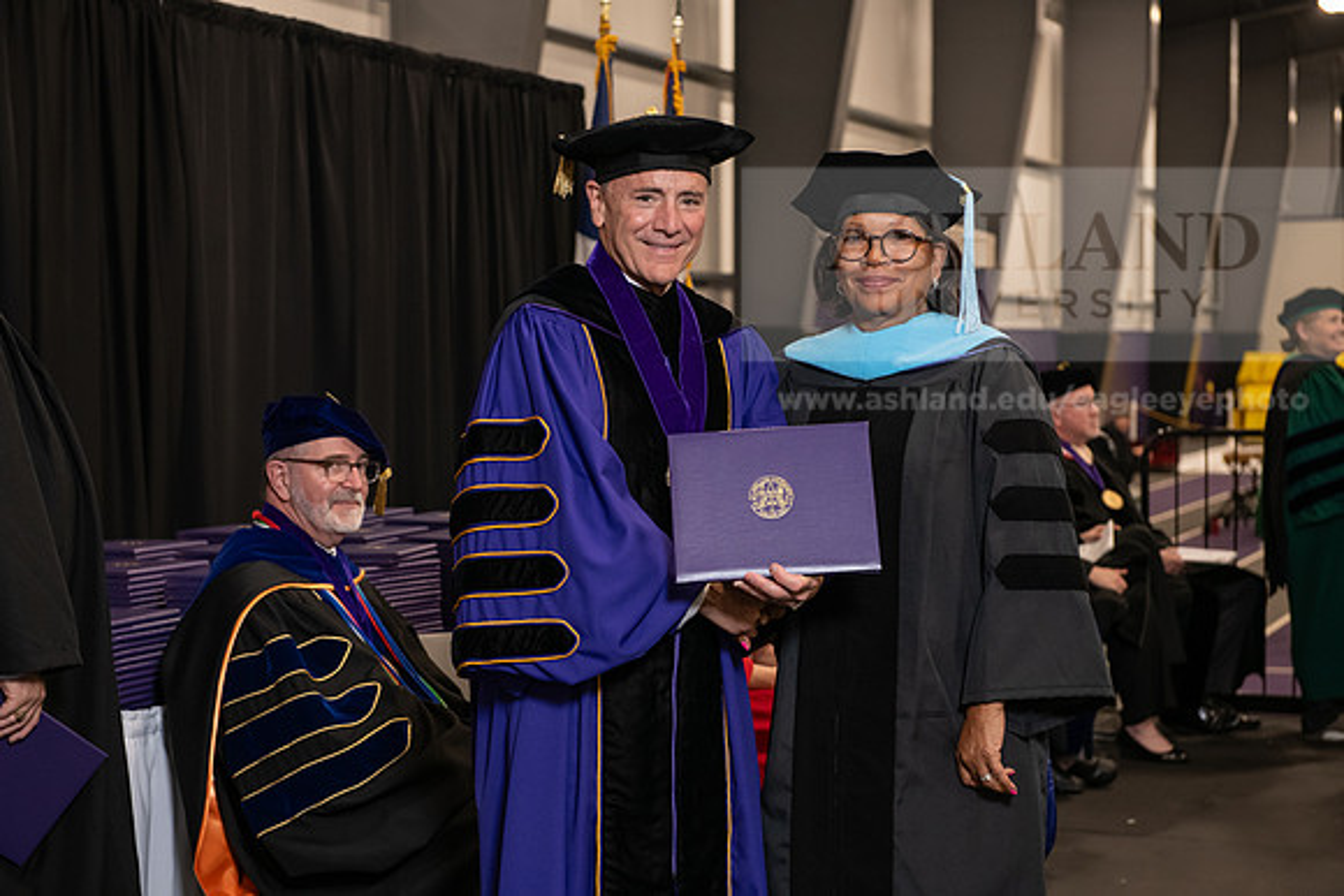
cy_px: 448
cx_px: 672
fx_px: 2614
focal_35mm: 70
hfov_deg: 28.8
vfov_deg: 19.5
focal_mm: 70
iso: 2000
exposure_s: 1/125
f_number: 5
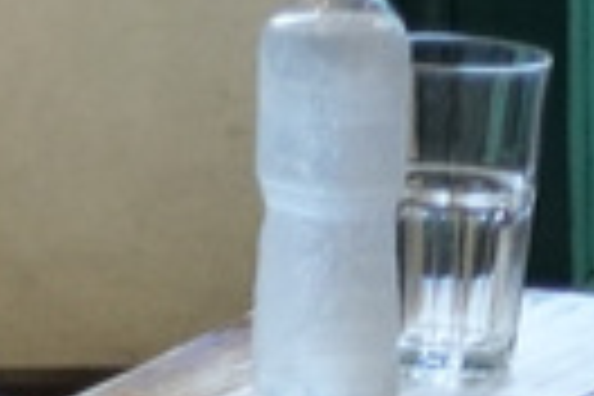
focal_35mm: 388
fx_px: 6401
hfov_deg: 4.9
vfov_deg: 3.5
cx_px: -1678
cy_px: -308
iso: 4000
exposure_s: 1/640
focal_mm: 50
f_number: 1.8
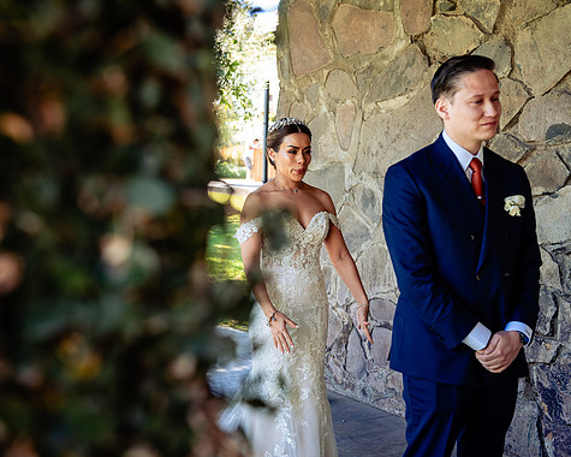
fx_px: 929
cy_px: 227
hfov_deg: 34.1
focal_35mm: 55
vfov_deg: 27.6
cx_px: 281
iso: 400
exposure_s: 1/125
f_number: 4
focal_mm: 48
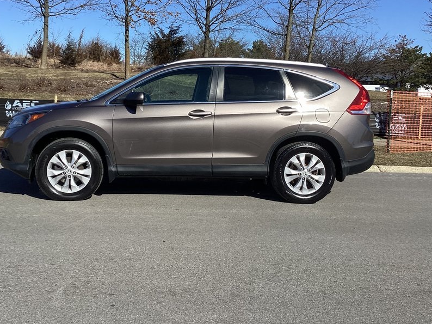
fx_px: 499
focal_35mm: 40
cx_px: 178
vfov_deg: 35.8
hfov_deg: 46.6
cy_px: 125
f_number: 2.4
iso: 25
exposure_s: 1/1894
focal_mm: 3.3
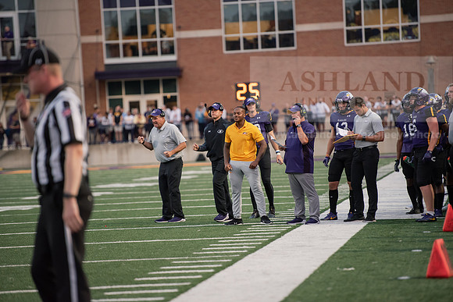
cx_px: 226
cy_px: 151
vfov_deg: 6.9
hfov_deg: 10.3
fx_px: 2517
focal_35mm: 200
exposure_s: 1/800
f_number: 2.8
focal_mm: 200
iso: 2000
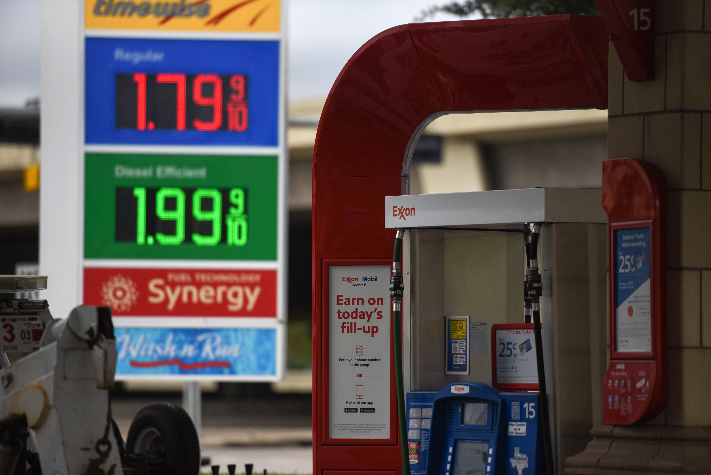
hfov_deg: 10.3
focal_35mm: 200
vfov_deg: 6.9
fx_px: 3951
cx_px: 356
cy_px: 238
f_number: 2.8
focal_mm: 200
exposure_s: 1/4000
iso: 200
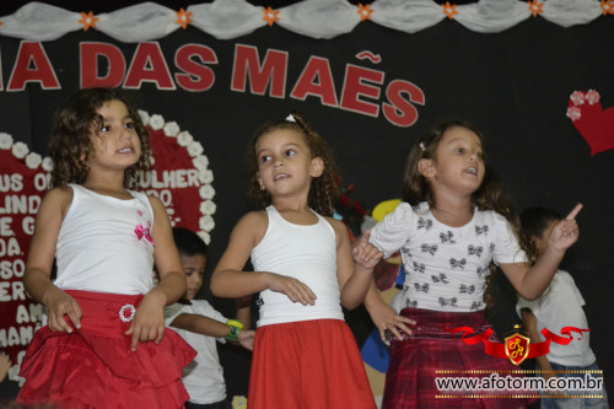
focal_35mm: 78
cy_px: 204
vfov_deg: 17.5
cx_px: 307
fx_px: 1330
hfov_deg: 26.0
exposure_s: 1/60
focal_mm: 52
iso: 3200
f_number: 5
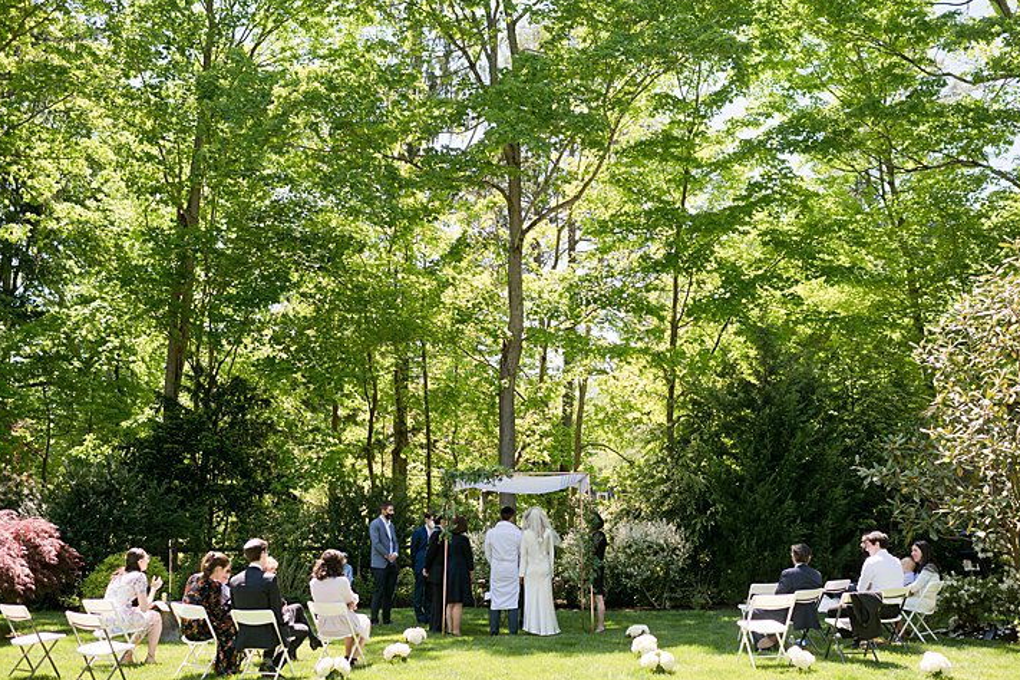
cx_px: 521
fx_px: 1048
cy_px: 353
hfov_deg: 51.9
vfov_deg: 35.9
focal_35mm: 37
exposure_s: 1/1600
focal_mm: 35
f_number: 2.8
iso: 200
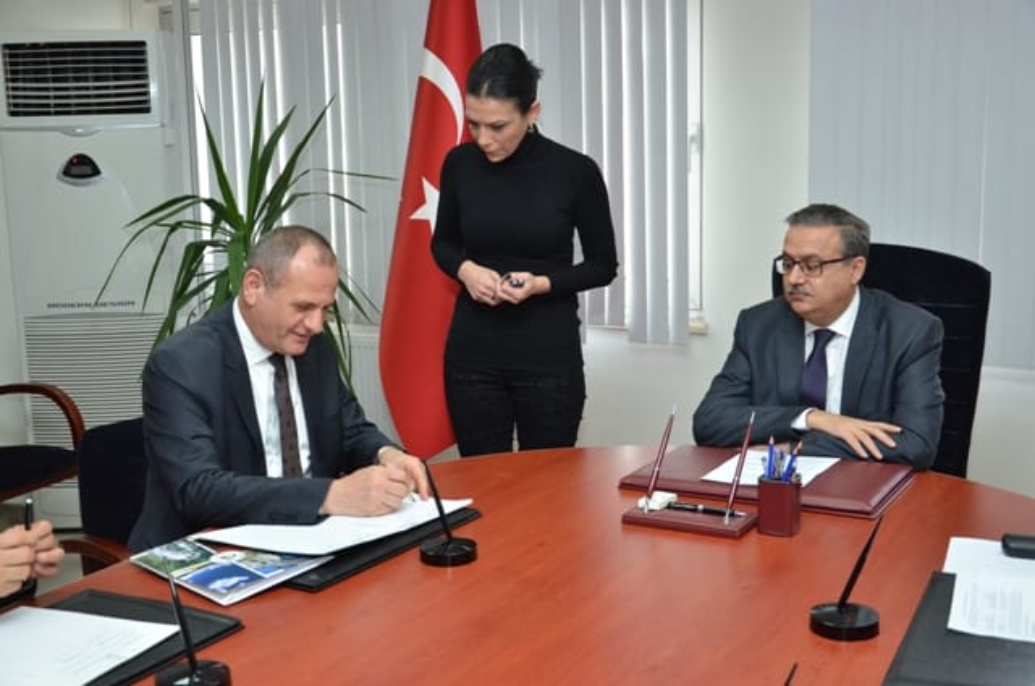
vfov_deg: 29.7
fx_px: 1291
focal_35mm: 45
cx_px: 518
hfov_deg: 43.7
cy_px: 343
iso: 1000
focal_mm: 30
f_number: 4.2
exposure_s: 1/125
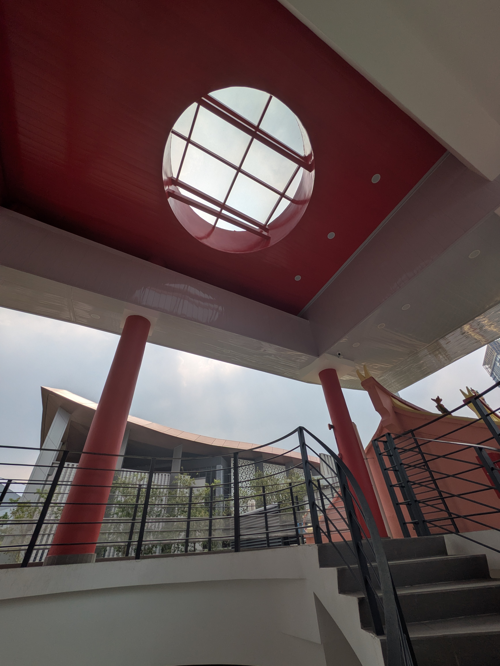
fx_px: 269
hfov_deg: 85.7
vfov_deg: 102.0
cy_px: 333
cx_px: 250
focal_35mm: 14
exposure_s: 1/2532
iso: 48
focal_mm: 1.83
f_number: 2.2
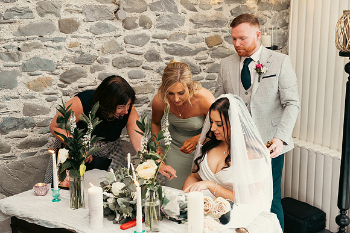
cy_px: 116
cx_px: 175
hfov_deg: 42.7
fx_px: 447
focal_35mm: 46
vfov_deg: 29.3
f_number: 3.5
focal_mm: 46
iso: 1250
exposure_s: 1/160
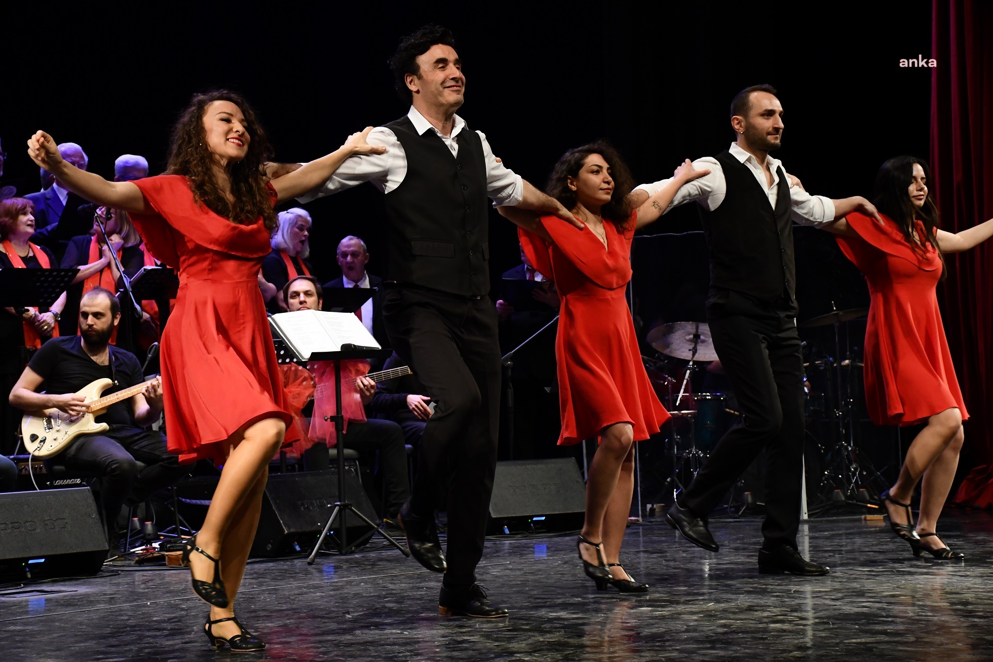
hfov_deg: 24.2
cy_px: 331
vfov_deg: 16.3
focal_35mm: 84
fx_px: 2317
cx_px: 496
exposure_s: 1/200
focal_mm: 56
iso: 3200
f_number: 4.8
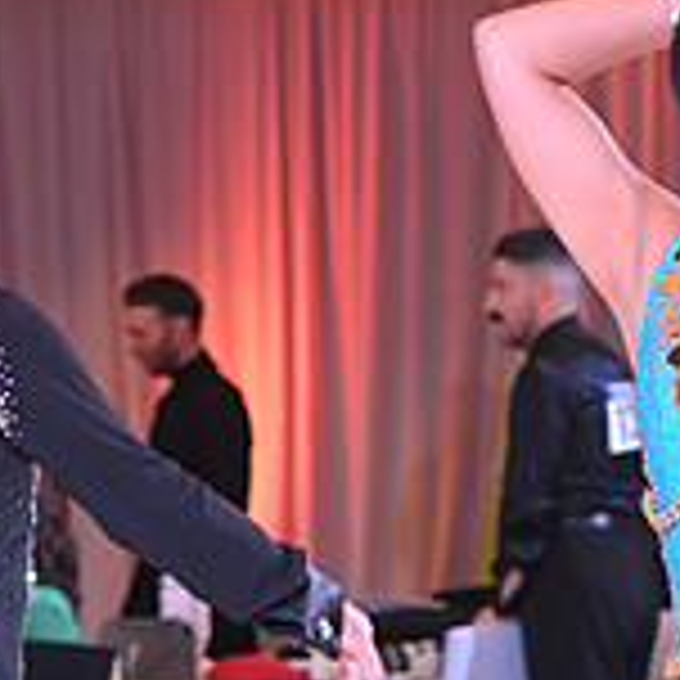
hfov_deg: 5.8
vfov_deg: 5.8
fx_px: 6667
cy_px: 1031
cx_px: 403
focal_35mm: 300
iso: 2000
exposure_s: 1/200
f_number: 6.3
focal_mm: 92
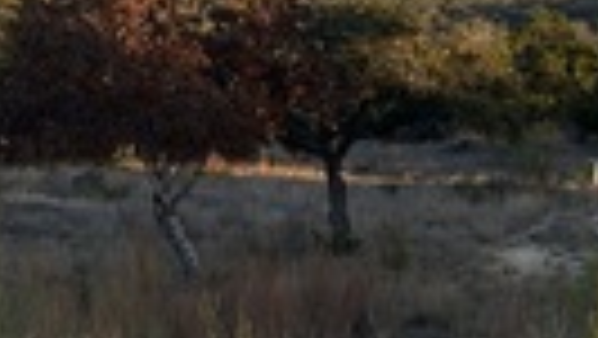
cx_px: -90
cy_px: -203
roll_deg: +0.4
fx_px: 2158
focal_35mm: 136
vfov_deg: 8.7
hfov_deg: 15.3
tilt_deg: +3.5
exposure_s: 1/1645
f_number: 1.5
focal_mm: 5.7
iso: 50
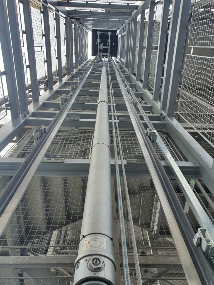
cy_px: 142
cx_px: 107
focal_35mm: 26
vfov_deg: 67.3
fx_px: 214
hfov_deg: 53.1
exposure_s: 1/291
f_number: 2.4
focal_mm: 4.3
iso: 50
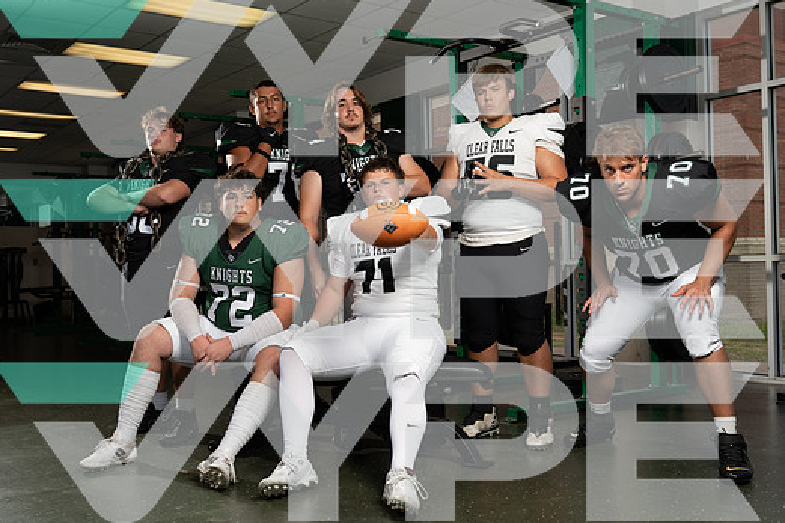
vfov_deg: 34.2
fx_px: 850
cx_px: 381
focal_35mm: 39
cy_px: 260
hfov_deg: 49.6
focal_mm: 35
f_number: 8
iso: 400
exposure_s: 1/250
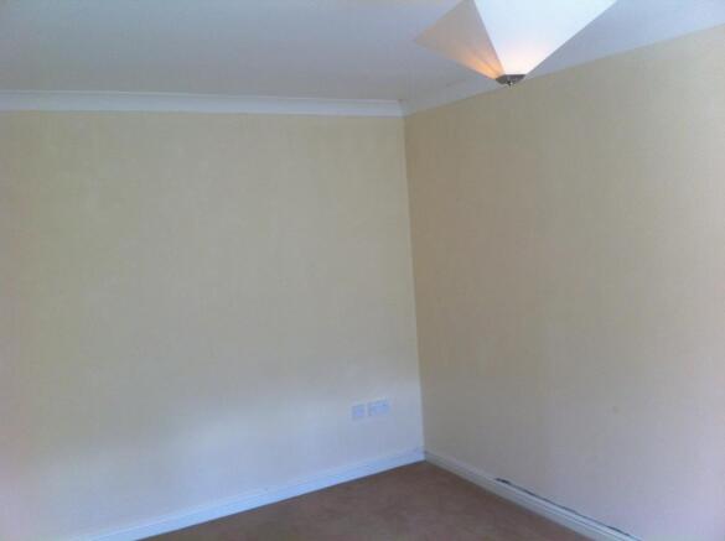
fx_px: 732
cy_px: 270
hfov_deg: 52.7
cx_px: 362
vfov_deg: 40.6
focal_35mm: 35
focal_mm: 3.85
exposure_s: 1/21
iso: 80
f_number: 2.8
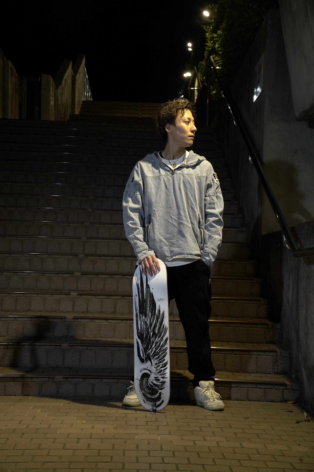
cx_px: 157
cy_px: 236
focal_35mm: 57
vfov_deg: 35.1
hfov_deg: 23.8
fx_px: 746
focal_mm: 57
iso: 2500
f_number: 7.1
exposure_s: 1/60
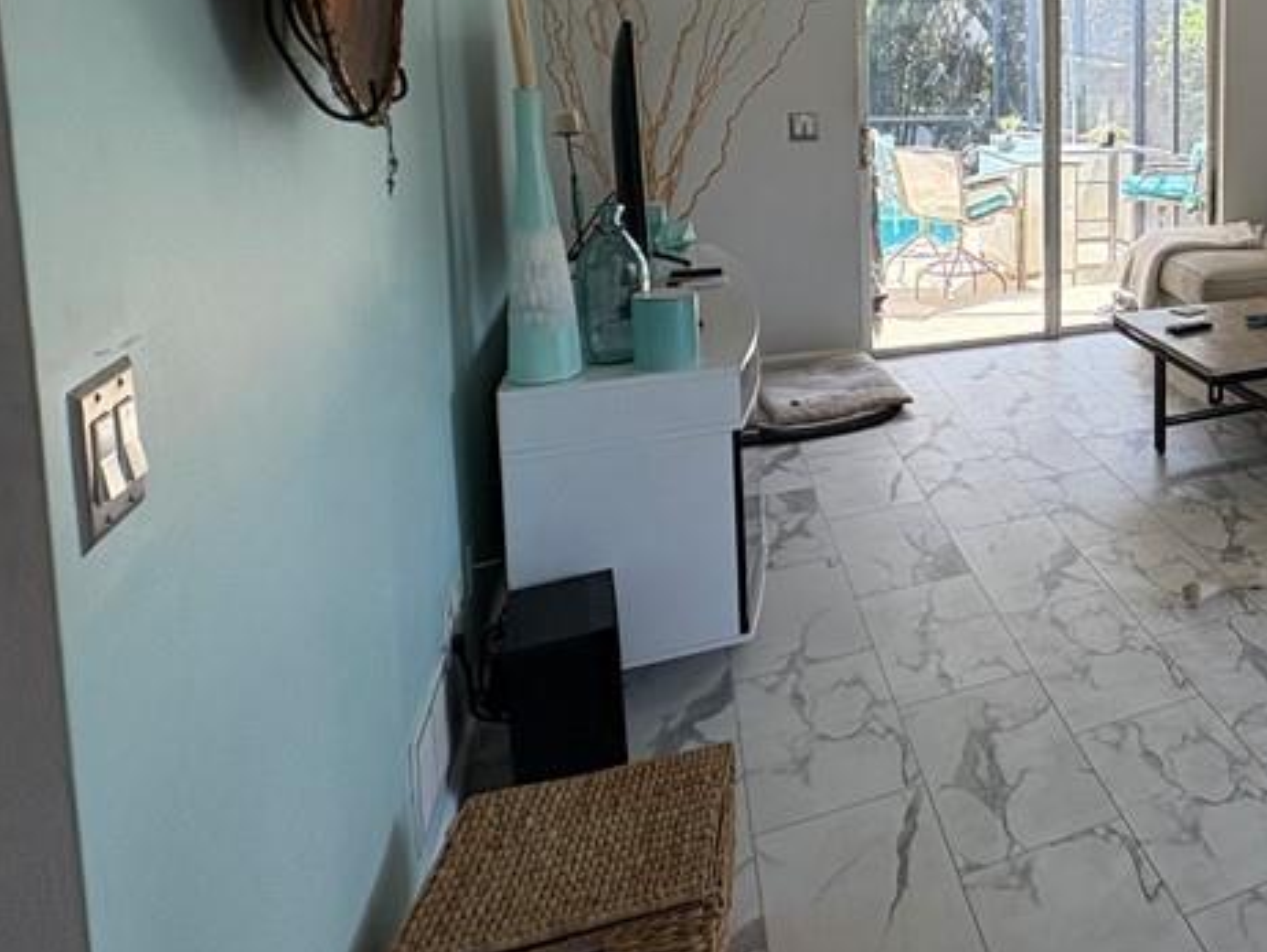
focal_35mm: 31
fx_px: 1135
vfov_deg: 43.1
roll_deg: -1.0
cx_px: 1379
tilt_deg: -5.4
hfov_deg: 44.9
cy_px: 173
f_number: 2.2
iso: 100
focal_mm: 2.22
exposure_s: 1/122
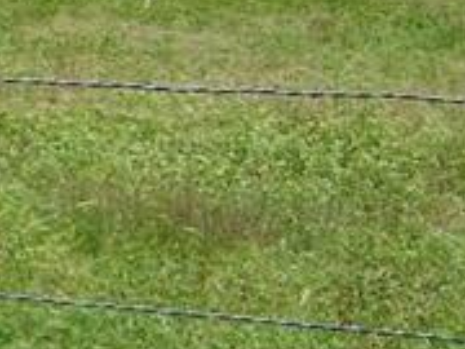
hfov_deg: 8.1
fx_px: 2902
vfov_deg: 6.9
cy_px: 150
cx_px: -834
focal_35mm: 216
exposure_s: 1/320
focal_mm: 6.8
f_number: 7.4
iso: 80
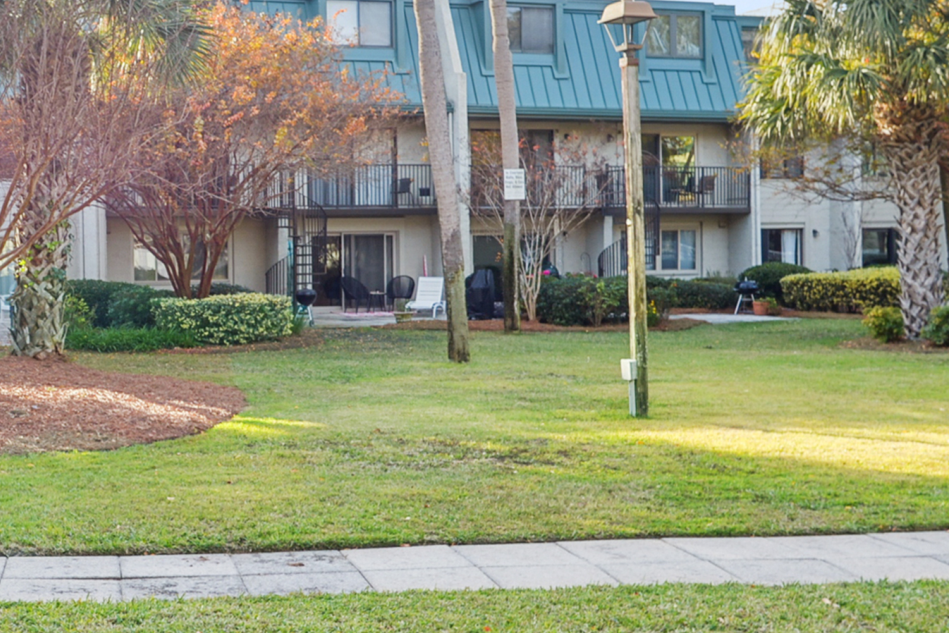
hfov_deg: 37.5
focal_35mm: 50
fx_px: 1318
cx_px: 129
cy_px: 306
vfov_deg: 27.0
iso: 400
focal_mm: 20
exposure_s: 1/320
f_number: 8
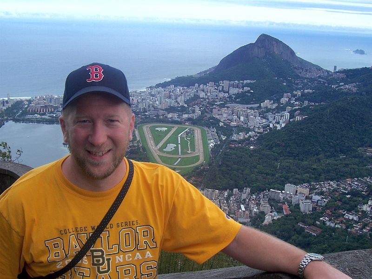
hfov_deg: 44.8
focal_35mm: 42
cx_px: 186
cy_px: 140
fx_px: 451
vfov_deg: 34.3
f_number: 5.6
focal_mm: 7
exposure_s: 1/250
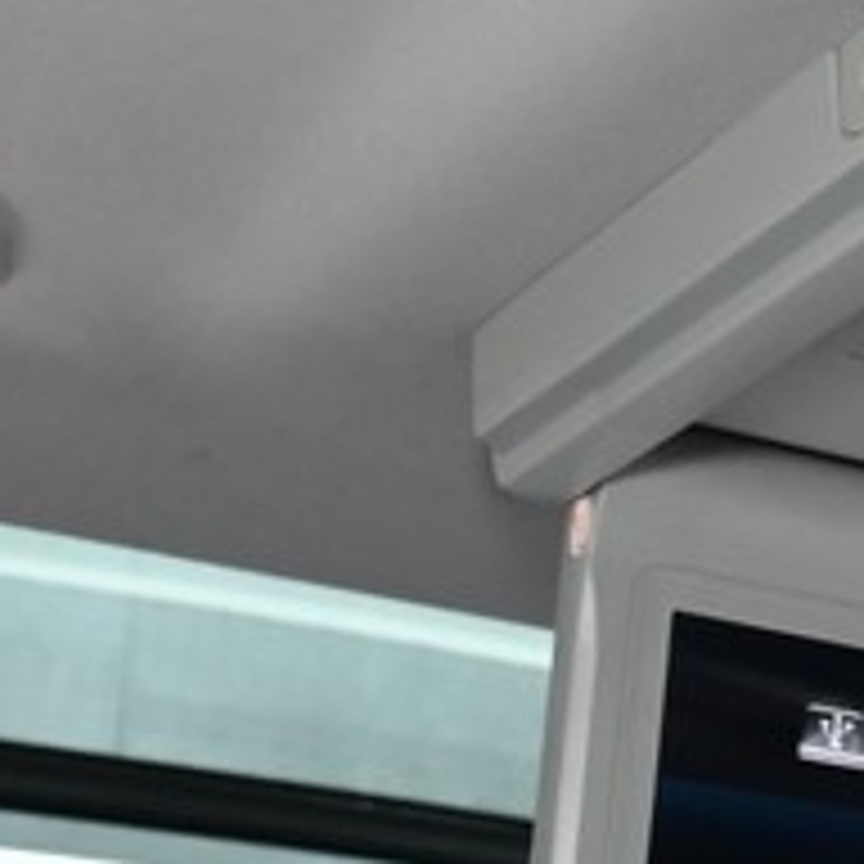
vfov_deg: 14.6
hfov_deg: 13.7
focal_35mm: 117
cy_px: 934
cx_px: 1408
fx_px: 3304
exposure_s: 1/45
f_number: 5.6
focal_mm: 16
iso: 1600
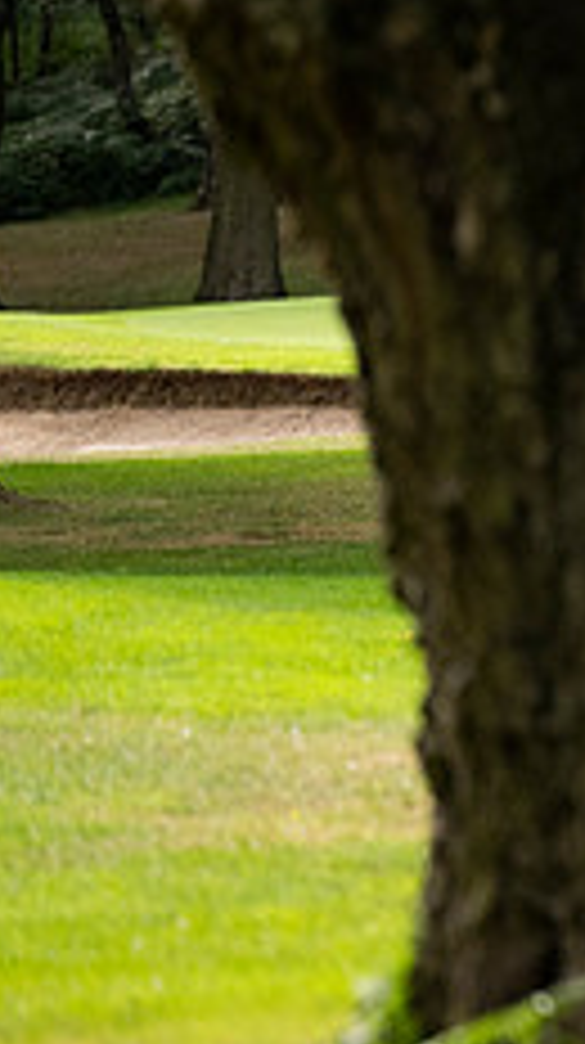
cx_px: 1251
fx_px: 14520
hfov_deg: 2.3
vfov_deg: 4.1
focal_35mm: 525
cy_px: 344
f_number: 2.8
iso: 1250
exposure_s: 1/2000
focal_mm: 200
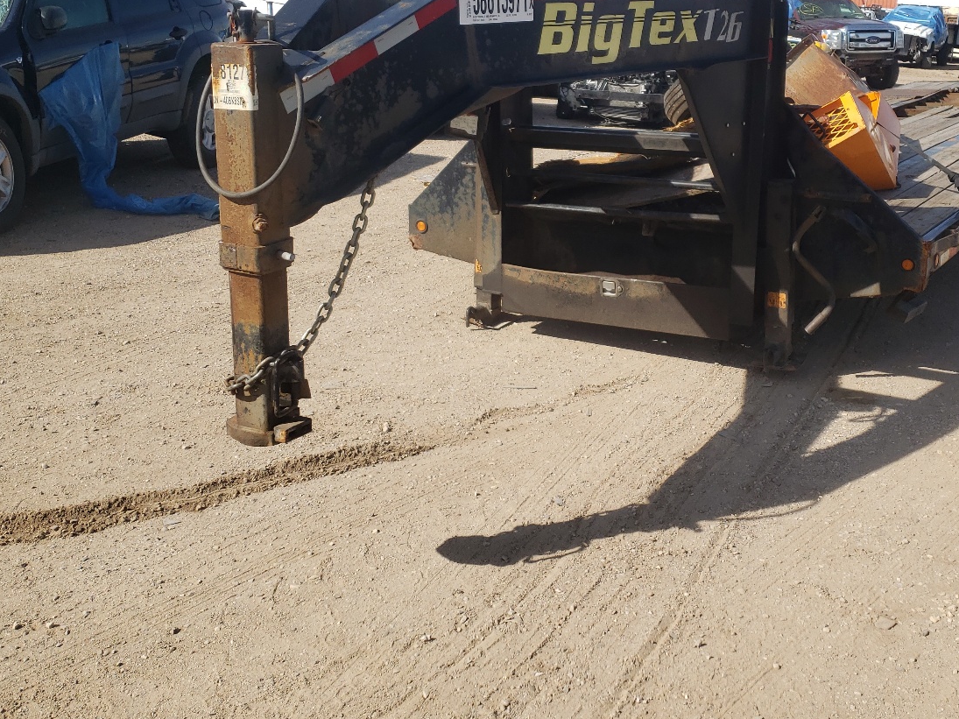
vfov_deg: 37.4
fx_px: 1053
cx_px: 615
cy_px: 254
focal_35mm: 38
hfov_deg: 48.4
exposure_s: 1/3333
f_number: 1.5
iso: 50
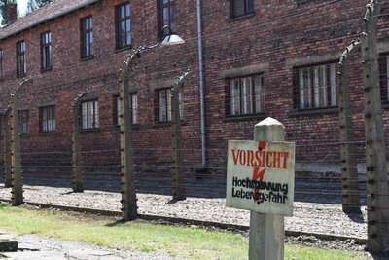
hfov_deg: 35.0
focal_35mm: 57
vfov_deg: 23.8
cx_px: 194
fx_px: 616
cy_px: 130
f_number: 7.1
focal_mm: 38
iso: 200
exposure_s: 1/250
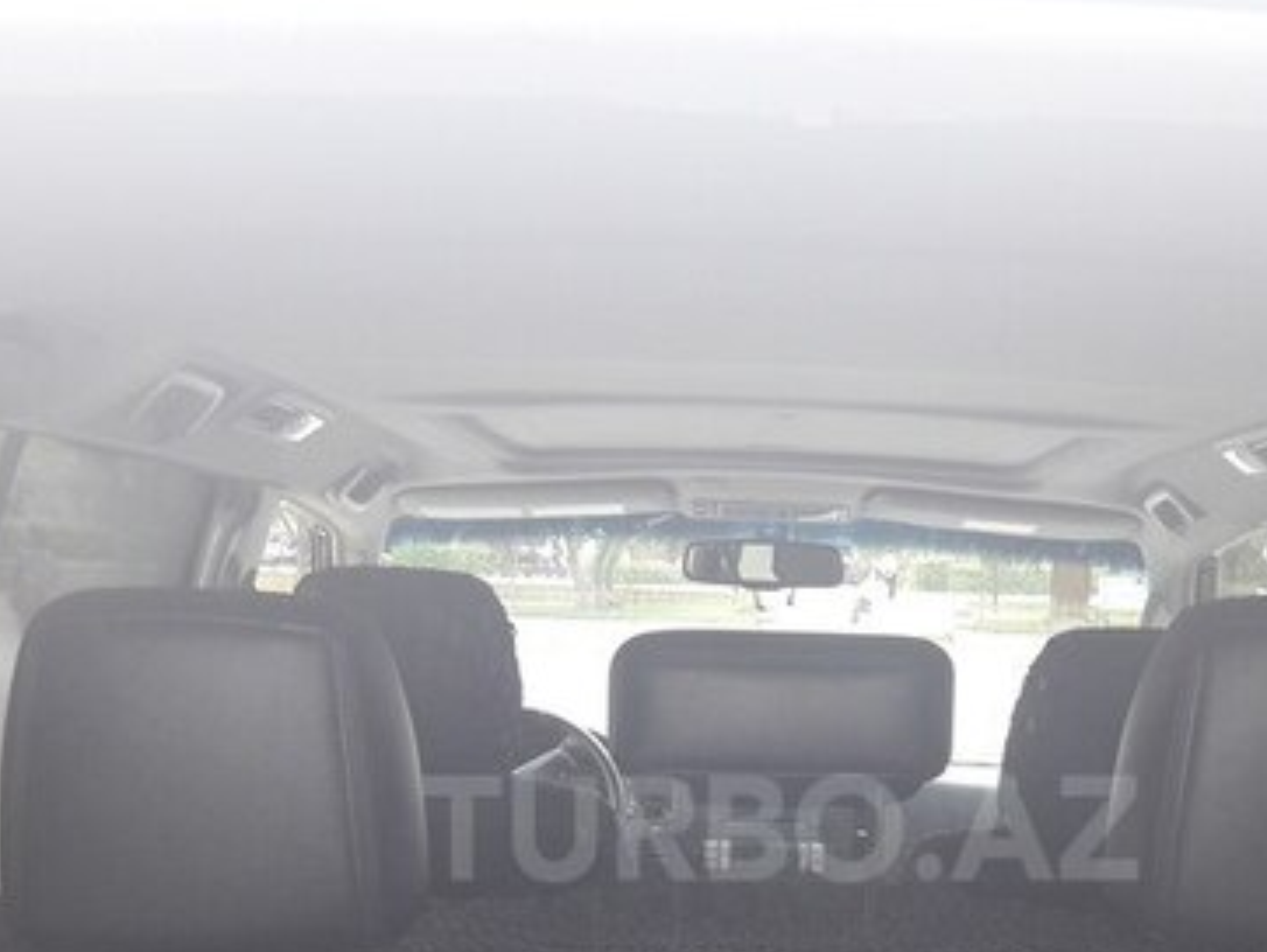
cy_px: 828
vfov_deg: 27.7
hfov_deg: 37.3
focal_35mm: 51
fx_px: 1868
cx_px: 780
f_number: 1.9
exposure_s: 1/100
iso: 64
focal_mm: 3.7
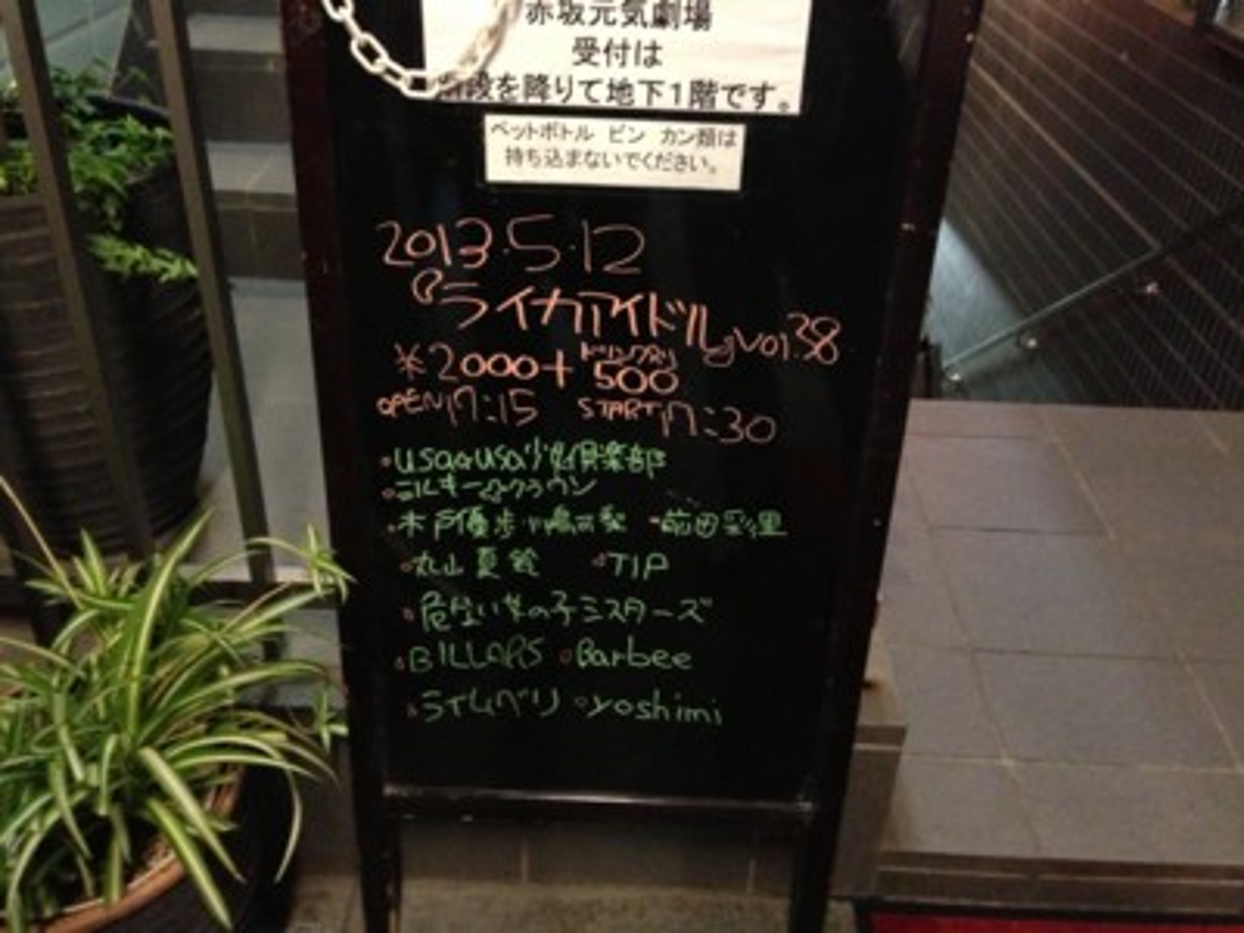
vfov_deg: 42.9
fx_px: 1186
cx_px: 622
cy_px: 466
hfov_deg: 55.4
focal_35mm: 33
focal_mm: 4.13
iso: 800
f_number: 2.4
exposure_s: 1/15
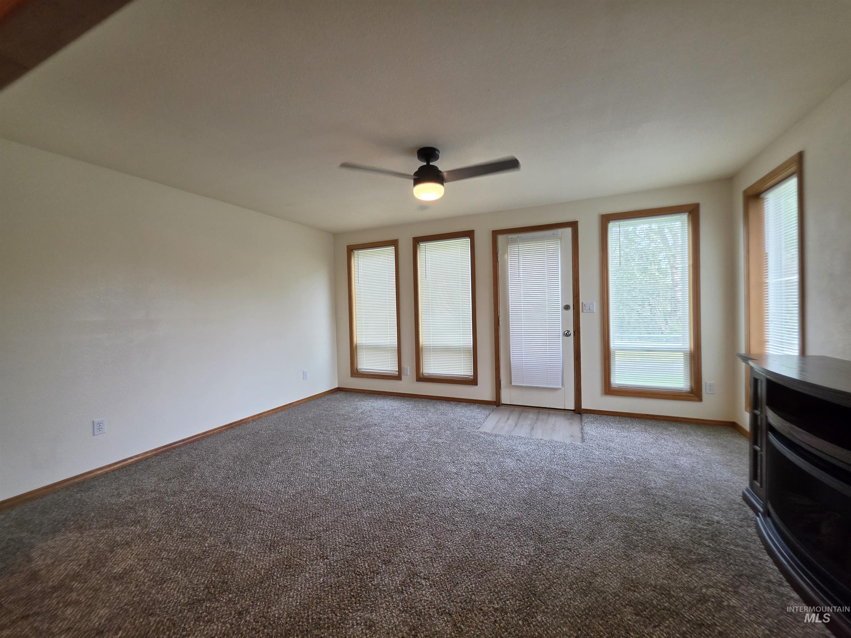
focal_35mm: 13
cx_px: 426
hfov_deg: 106.2
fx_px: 320
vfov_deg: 89.9
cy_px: 319
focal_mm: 2.2
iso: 80
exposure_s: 1/120
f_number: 1.9
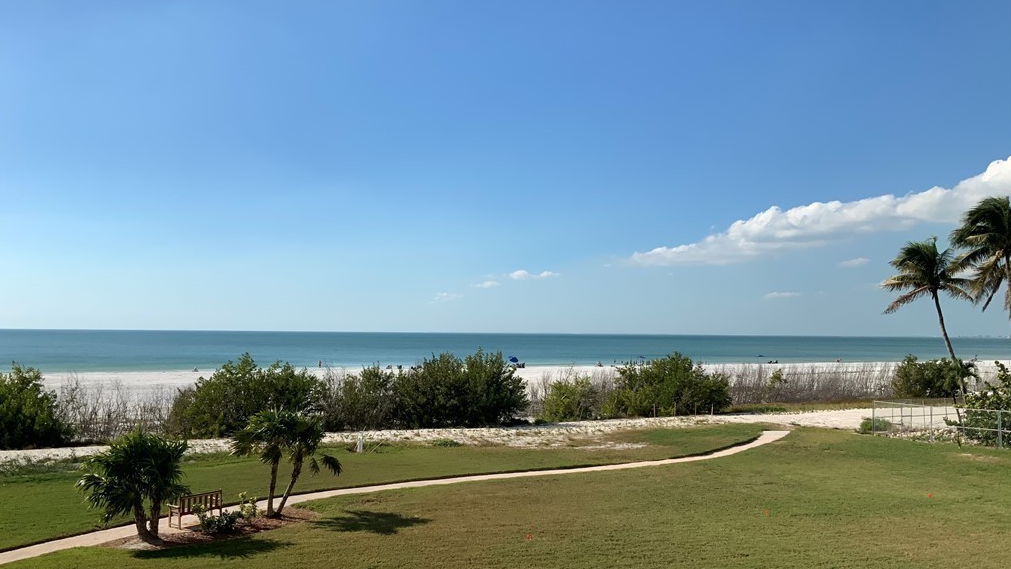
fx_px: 858
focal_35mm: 32
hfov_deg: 61.0
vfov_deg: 36.5
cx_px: 505
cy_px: 345
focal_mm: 3
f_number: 1.8
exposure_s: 1/3534
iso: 20
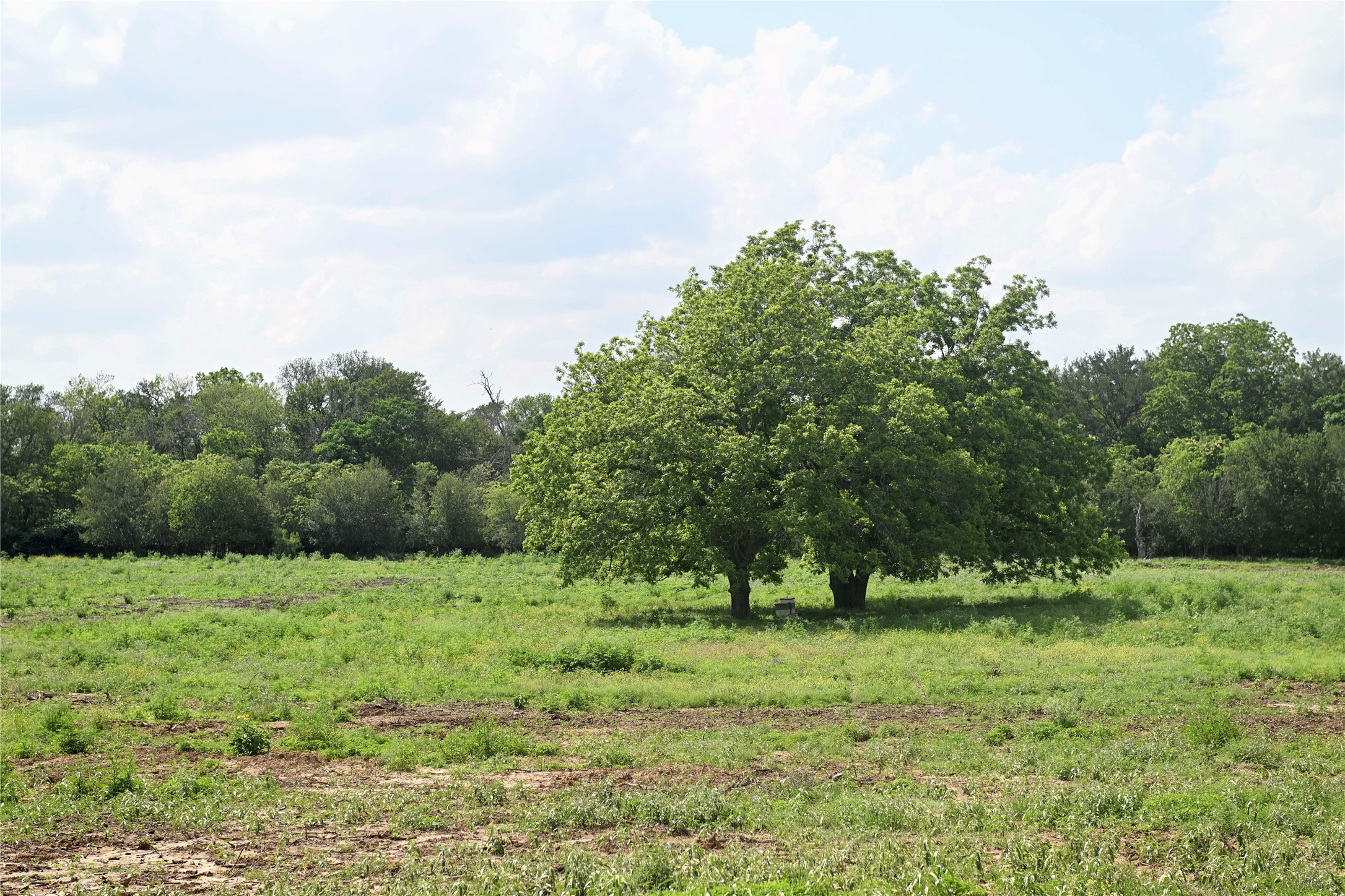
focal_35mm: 70
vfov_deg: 19.5
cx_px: 672
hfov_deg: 28.8
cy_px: 448
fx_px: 2615
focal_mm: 70
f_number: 5
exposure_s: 1/2000
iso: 320
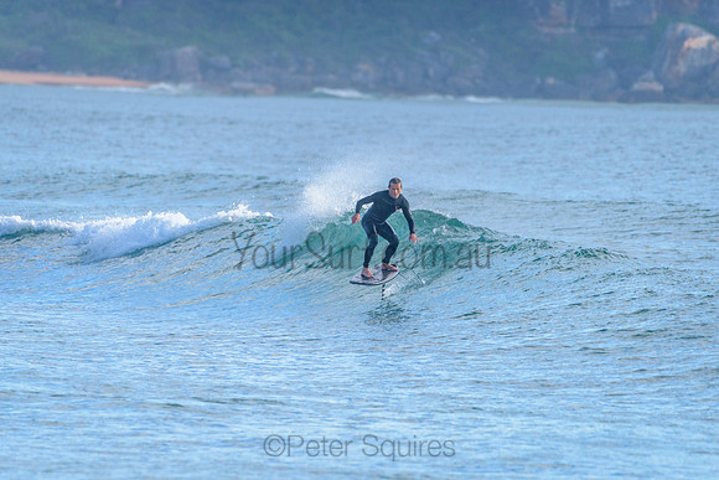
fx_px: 12242
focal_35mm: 613
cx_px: 360
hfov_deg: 3.4
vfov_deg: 2.2
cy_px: 240
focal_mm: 500
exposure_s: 1/2000
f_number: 5.6
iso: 500
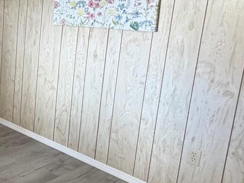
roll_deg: +0.5
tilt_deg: -12.2
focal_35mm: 49
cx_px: -93
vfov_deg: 29.4
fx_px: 345
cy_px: 54
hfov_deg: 29.2
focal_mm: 2.22
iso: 250
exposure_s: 1/60
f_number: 2.2
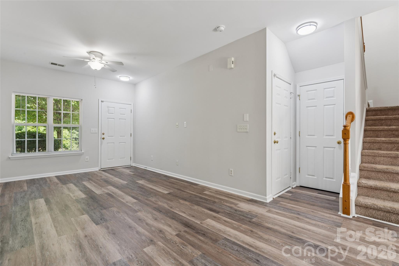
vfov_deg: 71.7
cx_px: 200
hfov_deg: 94.6
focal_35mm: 17
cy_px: 133
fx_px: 184
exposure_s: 1/1.67
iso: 100
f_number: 13
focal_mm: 16.6
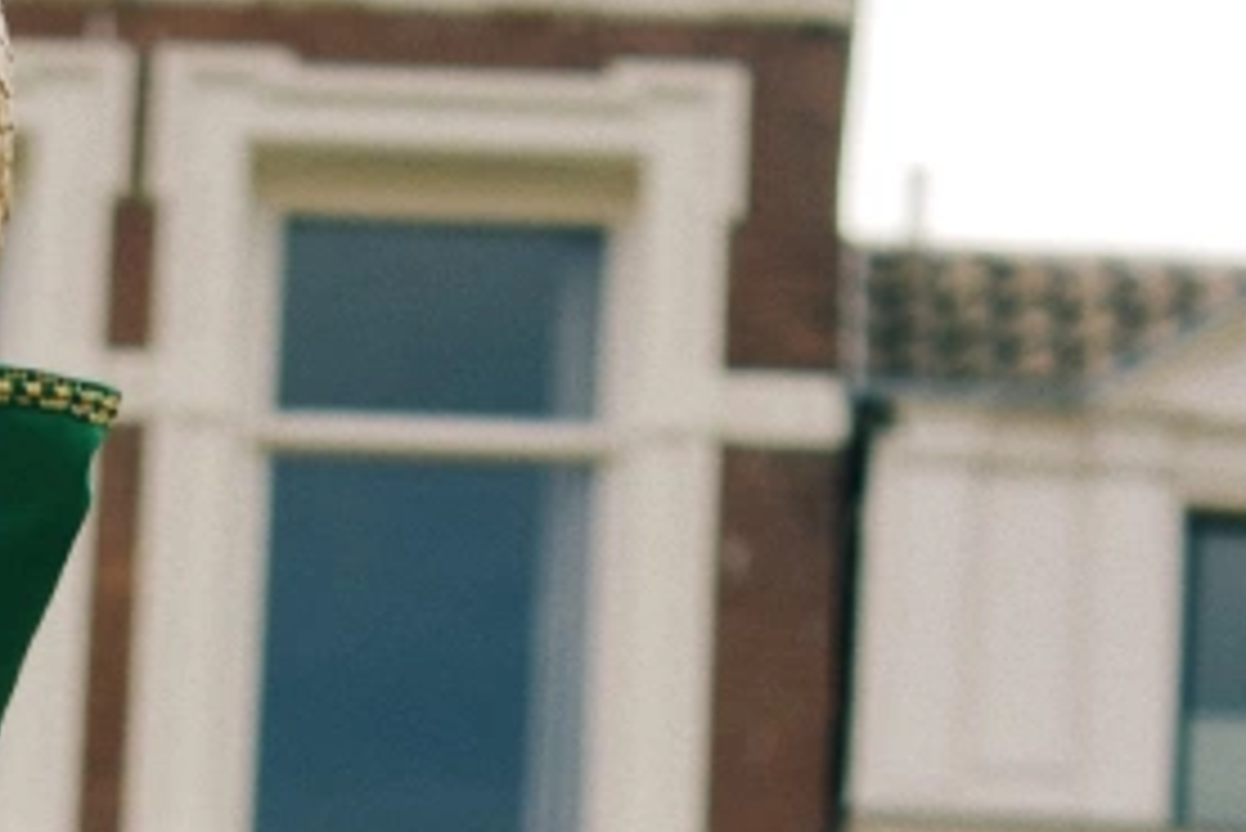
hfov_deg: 8.4
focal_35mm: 244
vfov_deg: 5.4
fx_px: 8449
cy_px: 2001
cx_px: 0
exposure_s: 1/5000
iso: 160
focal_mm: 27
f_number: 1.6
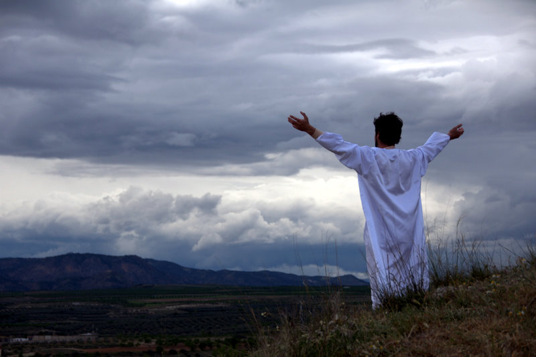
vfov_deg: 13.0
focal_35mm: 105
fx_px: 1563
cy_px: 178
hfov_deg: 19.5
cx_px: 268
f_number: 5.6
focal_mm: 70
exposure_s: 1/160
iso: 200
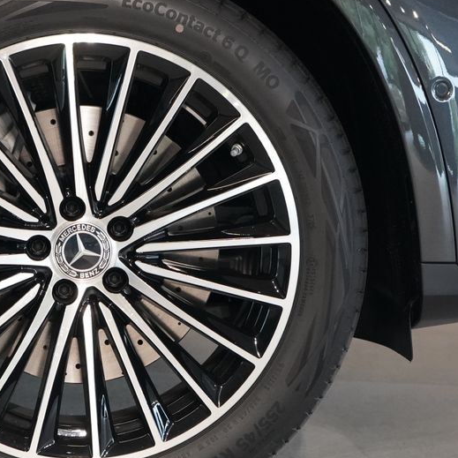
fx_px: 1632
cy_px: 253
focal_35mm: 109
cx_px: 87
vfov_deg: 16.0
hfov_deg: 15.9
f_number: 5.6
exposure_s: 1/160
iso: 10000
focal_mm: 65
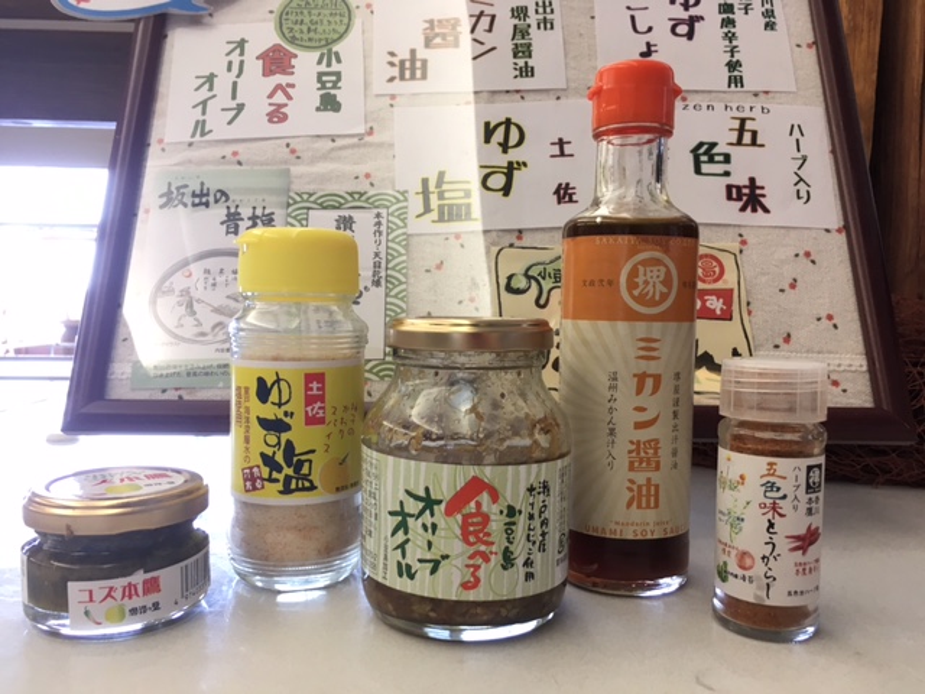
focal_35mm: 29
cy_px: 347
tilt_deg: -4.4
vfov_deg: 48.2
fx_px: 775
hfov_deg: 61.7
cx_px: 462
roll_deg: -0.5
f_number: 2.2
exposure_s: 1/30
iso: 50
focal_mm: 4.15
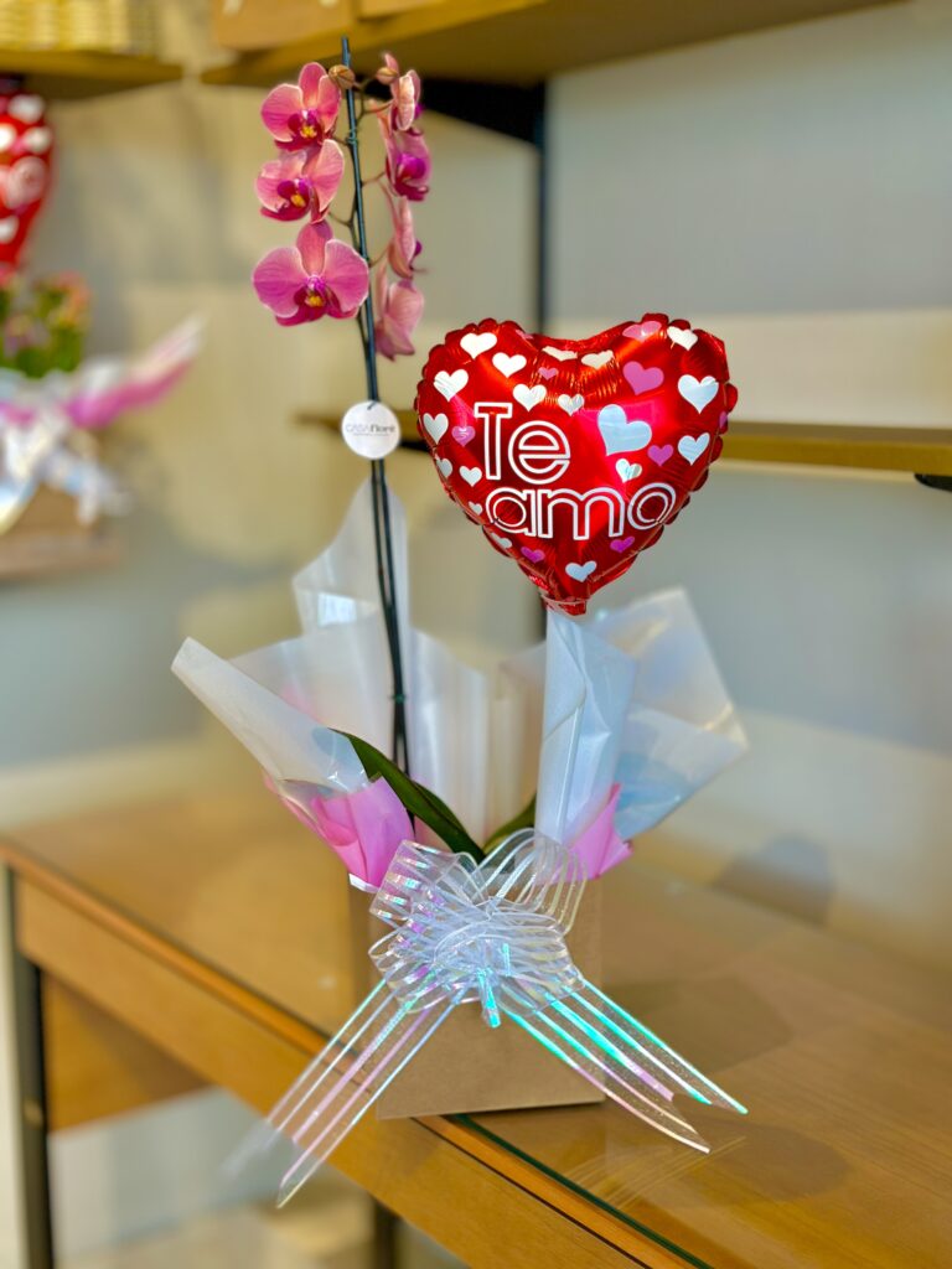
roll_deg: -0.1
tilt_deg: -9.6
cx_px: 476
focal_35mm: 48
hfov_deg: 30.3
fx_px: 1760
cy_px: 634
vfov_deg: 39.7
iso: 125
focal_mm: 6.86
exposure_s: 1/120
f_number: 1.78
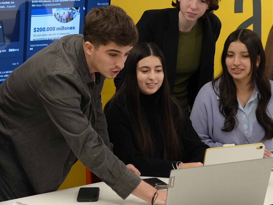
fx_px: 686
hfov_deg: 22.3
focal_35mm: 87
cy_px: 66
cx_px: 67
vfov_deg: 16.9
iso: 800
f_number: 4
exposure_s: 1/160
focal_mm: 32
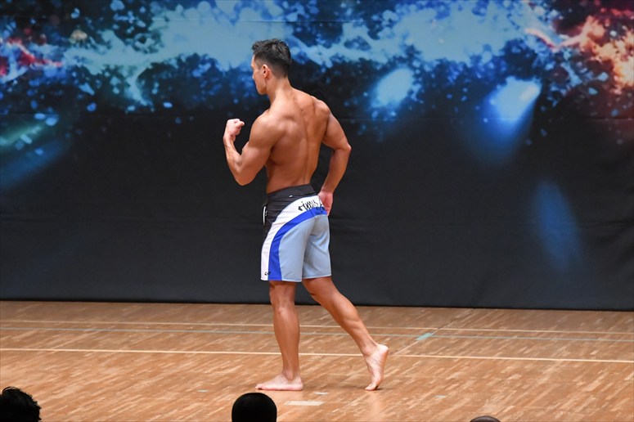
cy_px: 211
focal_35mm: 270
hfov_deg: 7.6
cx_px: 317
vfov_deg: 5.1
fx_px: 4753
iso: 8000
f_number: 5.6
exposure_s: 1/400
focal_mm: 180
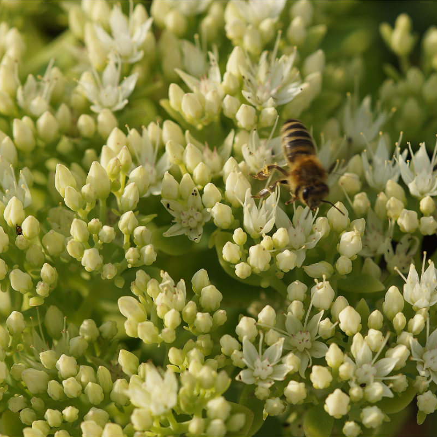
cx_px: 245
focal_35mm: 192
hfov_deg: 9.1
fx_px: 2742
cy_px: 219
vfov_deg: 9.1
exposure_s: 1/320
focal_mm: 100
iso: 100
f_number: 5.6
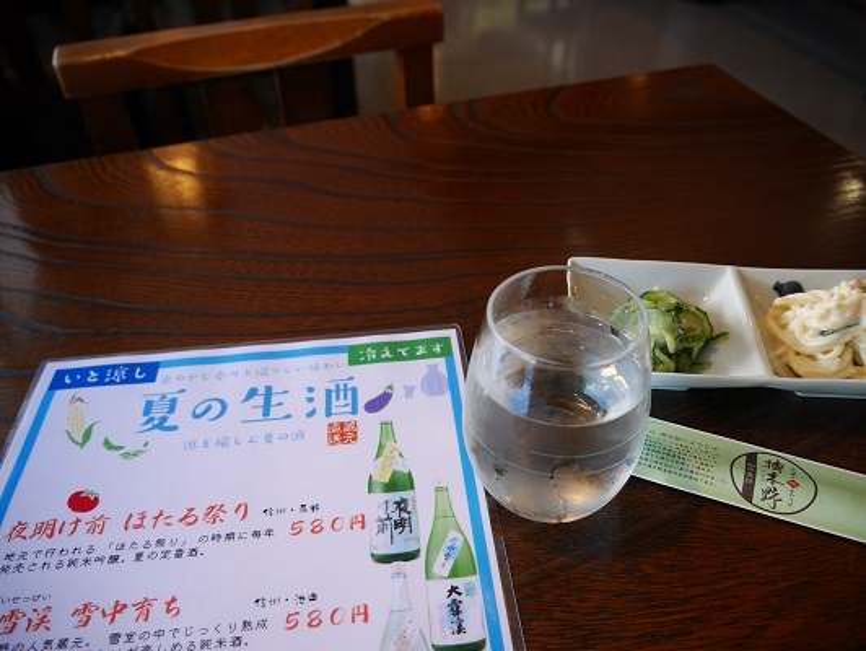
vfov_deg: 49.8
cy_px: 326
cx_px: 433
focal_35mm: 28
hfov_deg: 63.4
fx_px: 701
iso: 400
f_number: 3.5
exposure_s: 1/60
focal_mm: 14
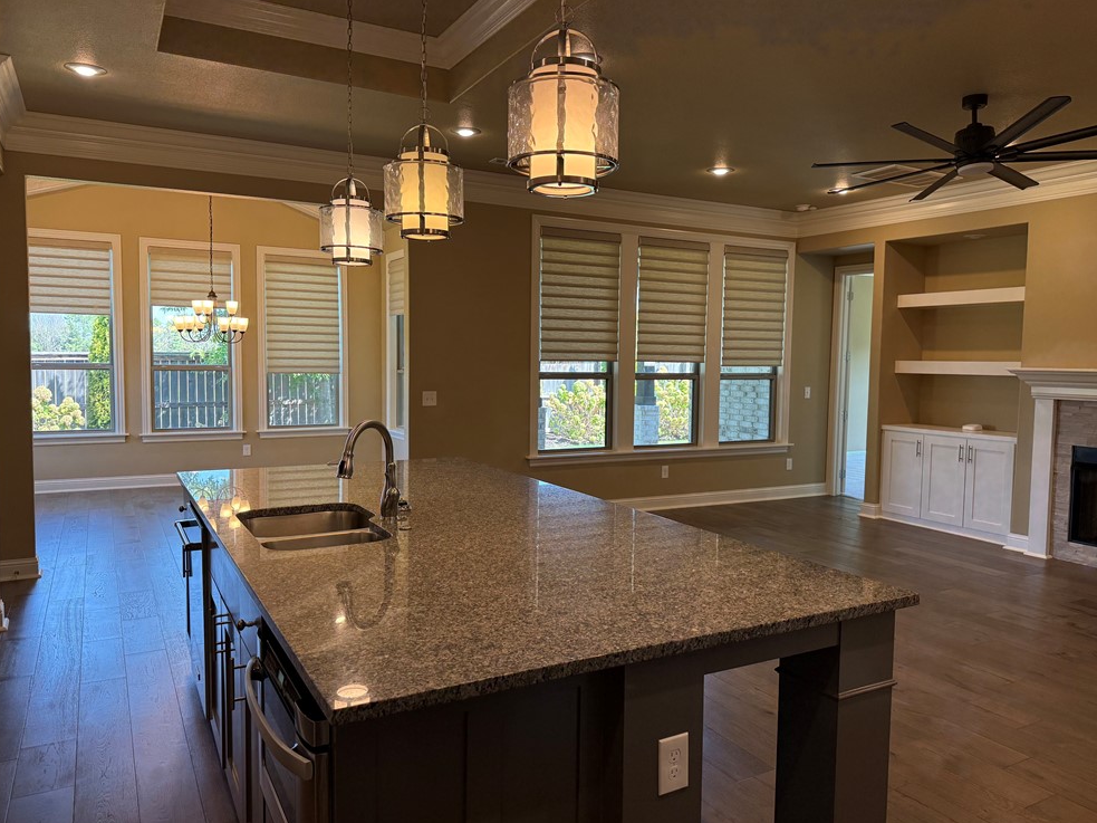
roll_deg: -1.0
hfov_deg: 69.4
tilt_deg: -3.6
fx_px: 792
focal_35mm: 25
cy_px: 408
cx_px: 543
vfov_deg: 54.9
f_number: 1.78
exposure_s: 1/139
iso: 200
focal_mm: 6.76
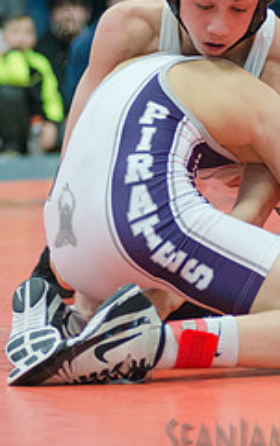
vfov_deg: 9.9
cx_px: 304
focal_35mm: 211
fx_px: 2572
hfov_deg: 6.2
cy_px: 125
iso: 4000
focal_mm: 86
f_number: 2.8
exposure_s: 1/320
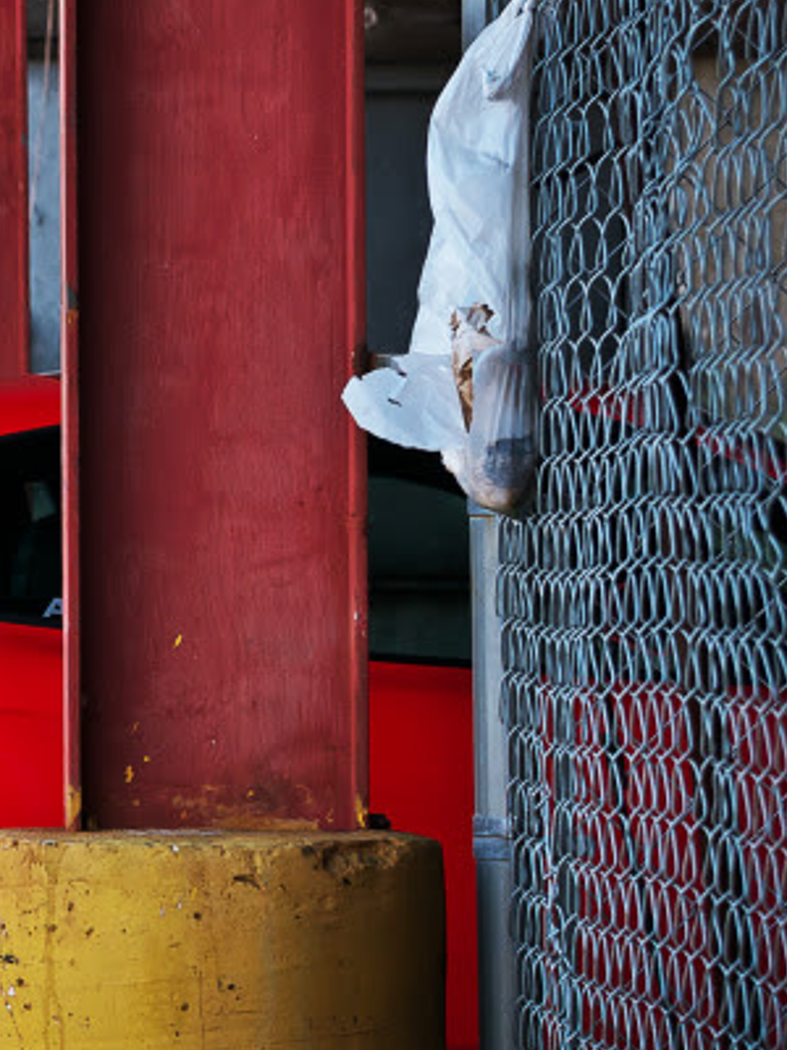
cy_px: 606
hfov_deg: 5.7
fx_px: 7821
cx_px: -548
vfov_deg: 7.7
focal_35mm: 258
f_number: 5
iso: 200
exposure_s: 1/50
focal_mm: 70
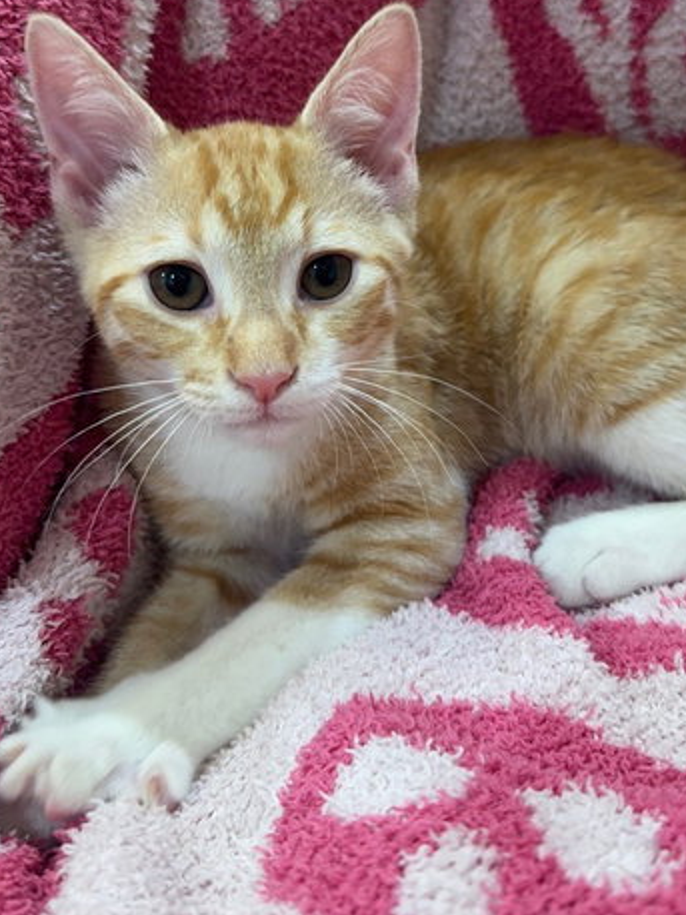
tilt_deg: -25.0
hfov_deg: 40.5
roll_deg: +4.9
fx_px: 924
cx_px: 412
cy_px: 319
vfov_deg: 51.8
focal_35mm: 35
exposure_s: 1/60
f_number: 1.78
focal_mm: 6.76
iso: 320
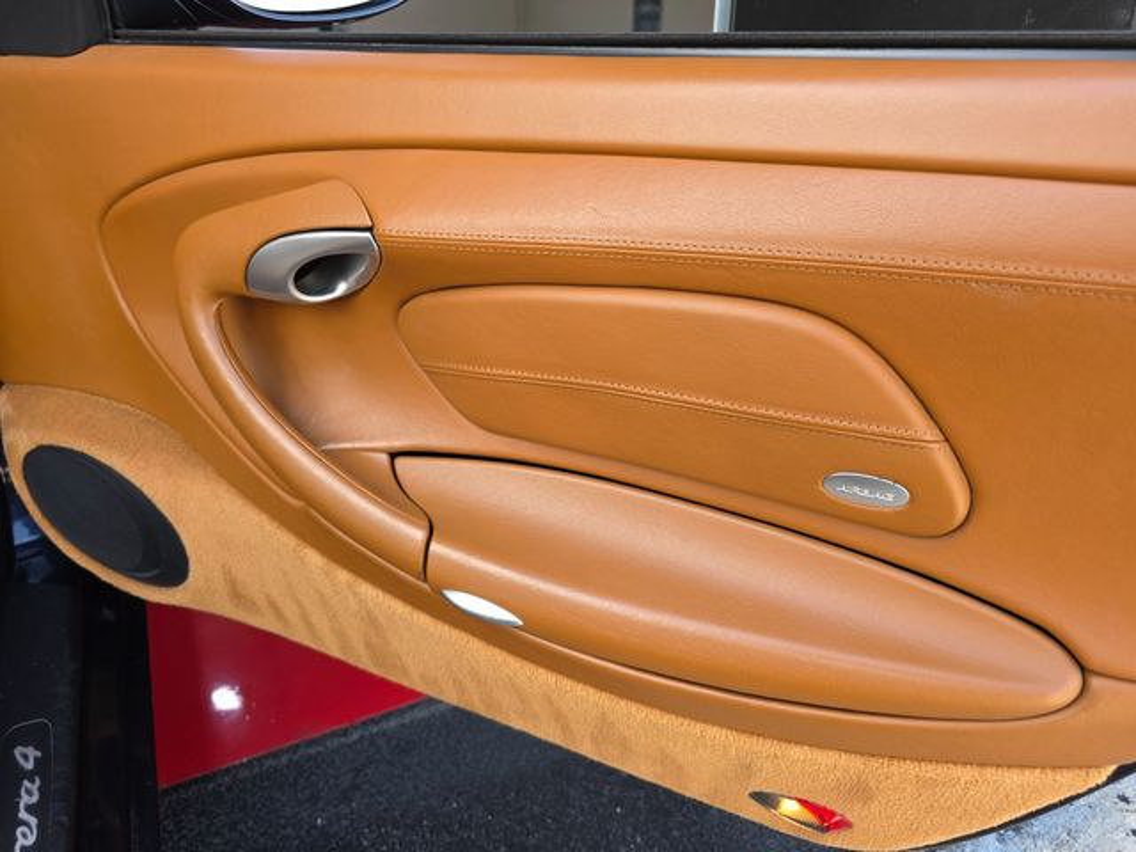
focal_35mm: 23
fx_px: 755
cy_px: 426
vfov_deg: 58.9
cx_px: 568
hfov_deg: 73.9
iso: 40
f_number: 1.7
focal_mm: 6.3
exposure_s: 1/180
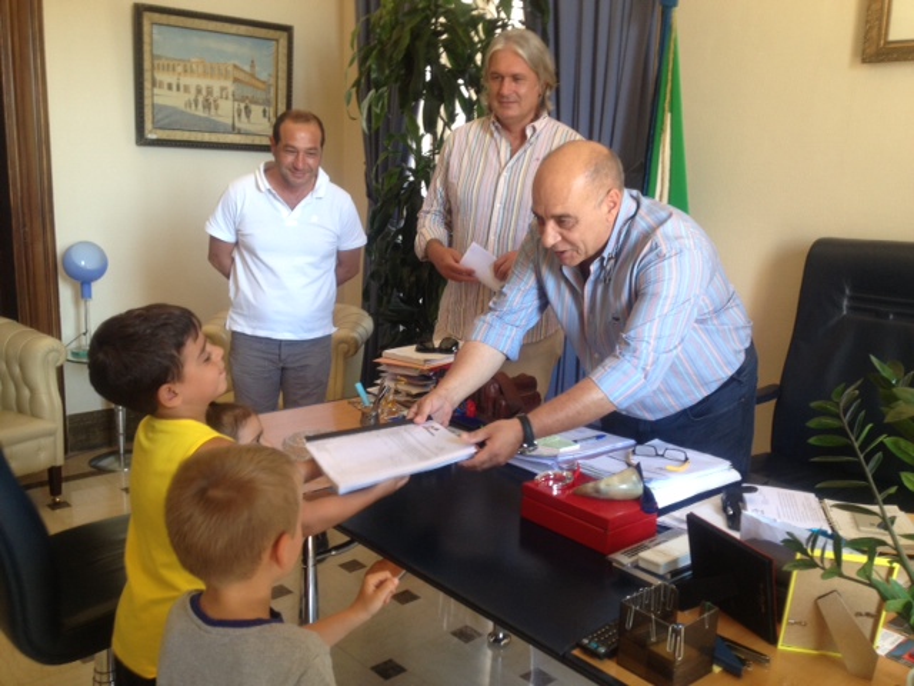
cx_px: 457
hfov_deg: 52.6
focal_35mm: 35
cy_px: 343
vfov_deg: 40.7
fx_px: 924
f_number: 2.4
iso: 64
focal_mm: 4.28
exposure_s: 1/20
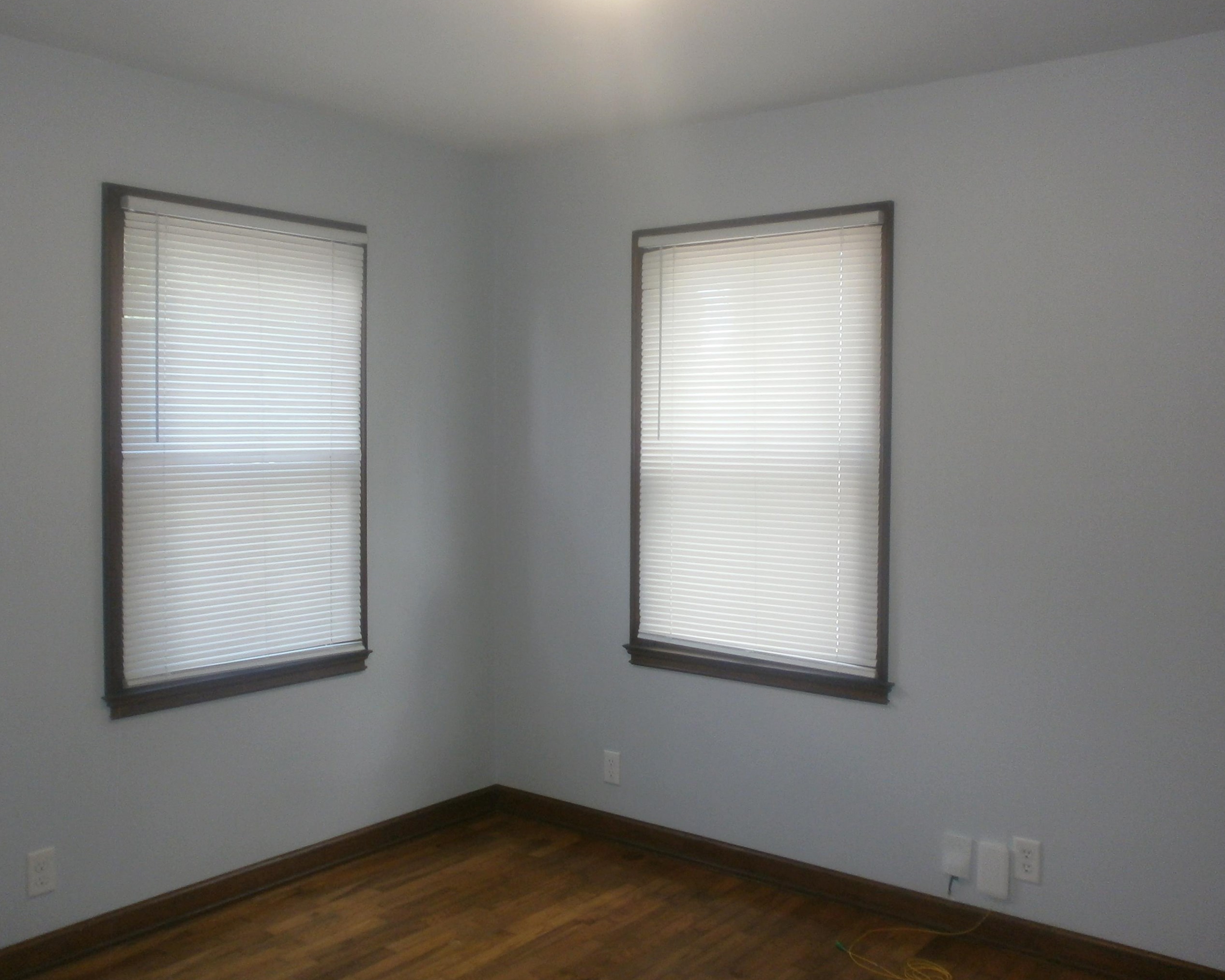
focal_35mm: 32
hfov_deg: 55.6
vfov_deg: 45.8
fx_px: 1160
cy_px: 466
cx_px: 565
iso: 125
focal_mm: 4.8
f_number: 2.9
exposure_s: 1/30
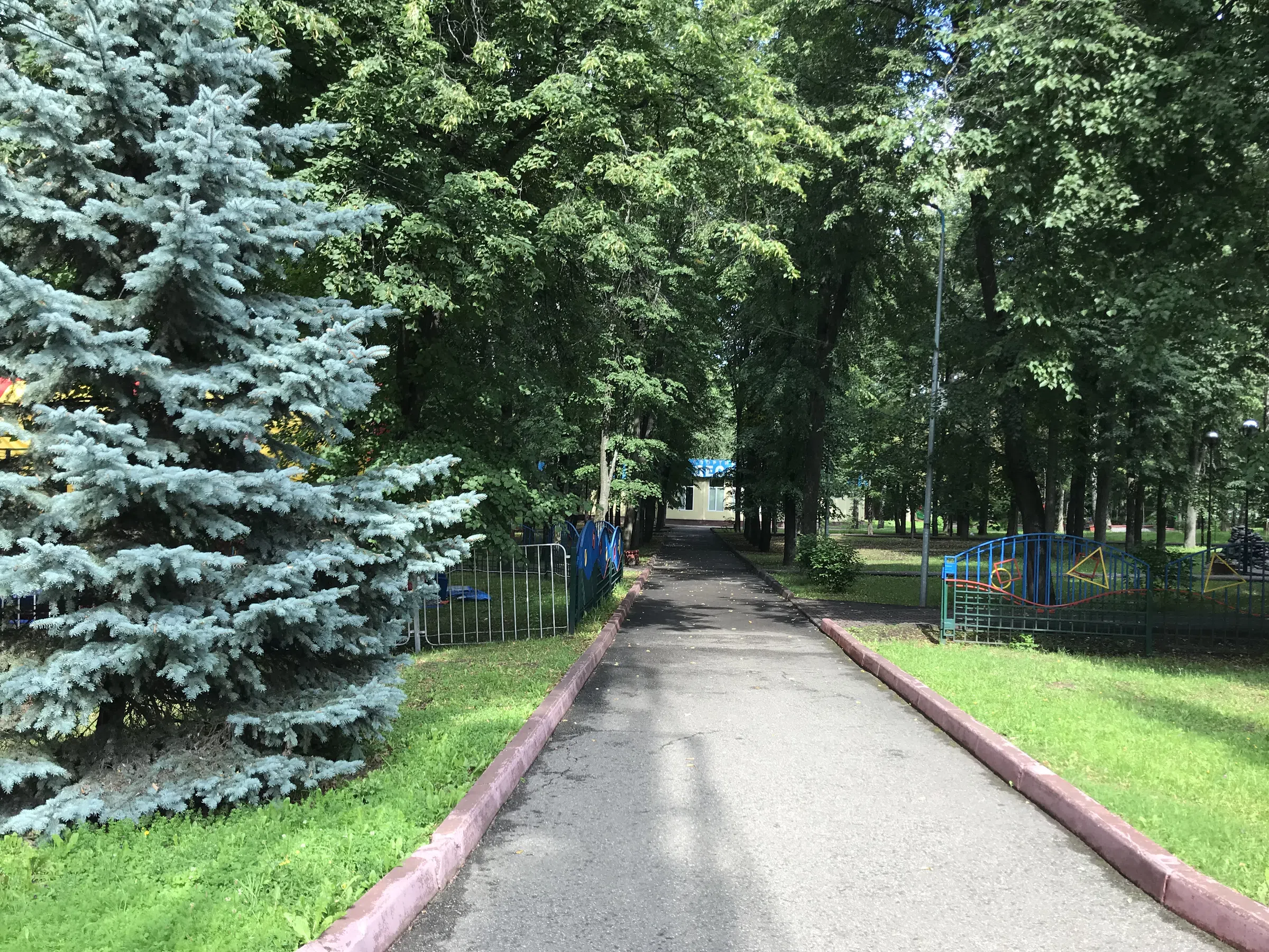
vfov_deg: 49.7
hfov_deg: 63.4
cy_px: 476
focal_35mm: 28
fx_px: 1026
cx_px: 634
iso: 20
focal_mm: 3.99
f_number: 1.8
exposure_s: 1/381
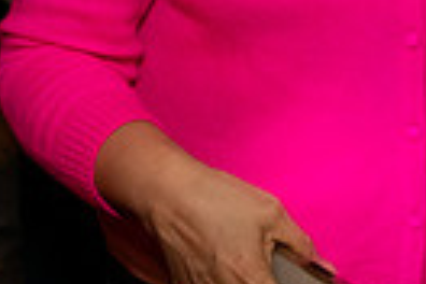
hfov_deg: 16.1
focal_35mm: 127
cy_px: -354
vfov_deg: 9.7
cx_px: 220
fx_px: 1503
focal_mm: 24
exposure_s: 1/100
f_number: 3.2
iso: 3200
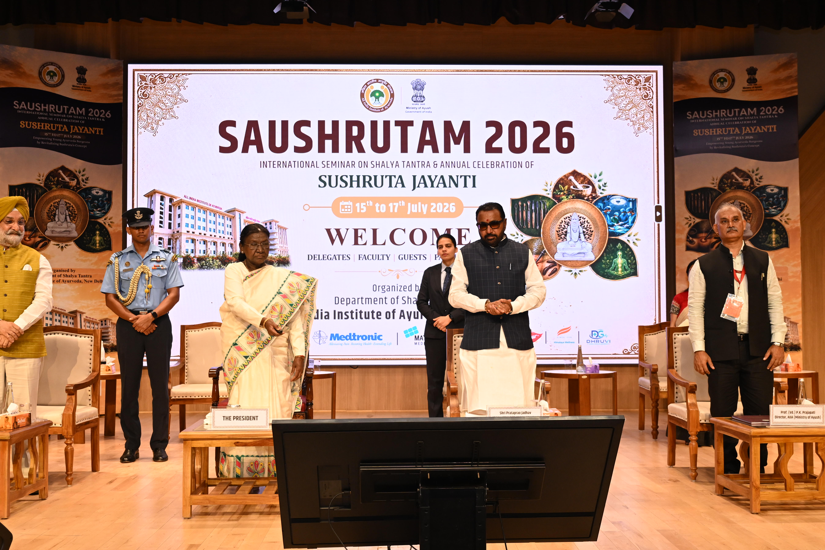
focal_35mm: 42
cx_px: 412
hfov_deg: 46.4
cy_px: 275
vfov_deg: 31.9
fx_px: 962
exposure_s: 1/160
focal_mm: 28
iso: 800
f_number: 4
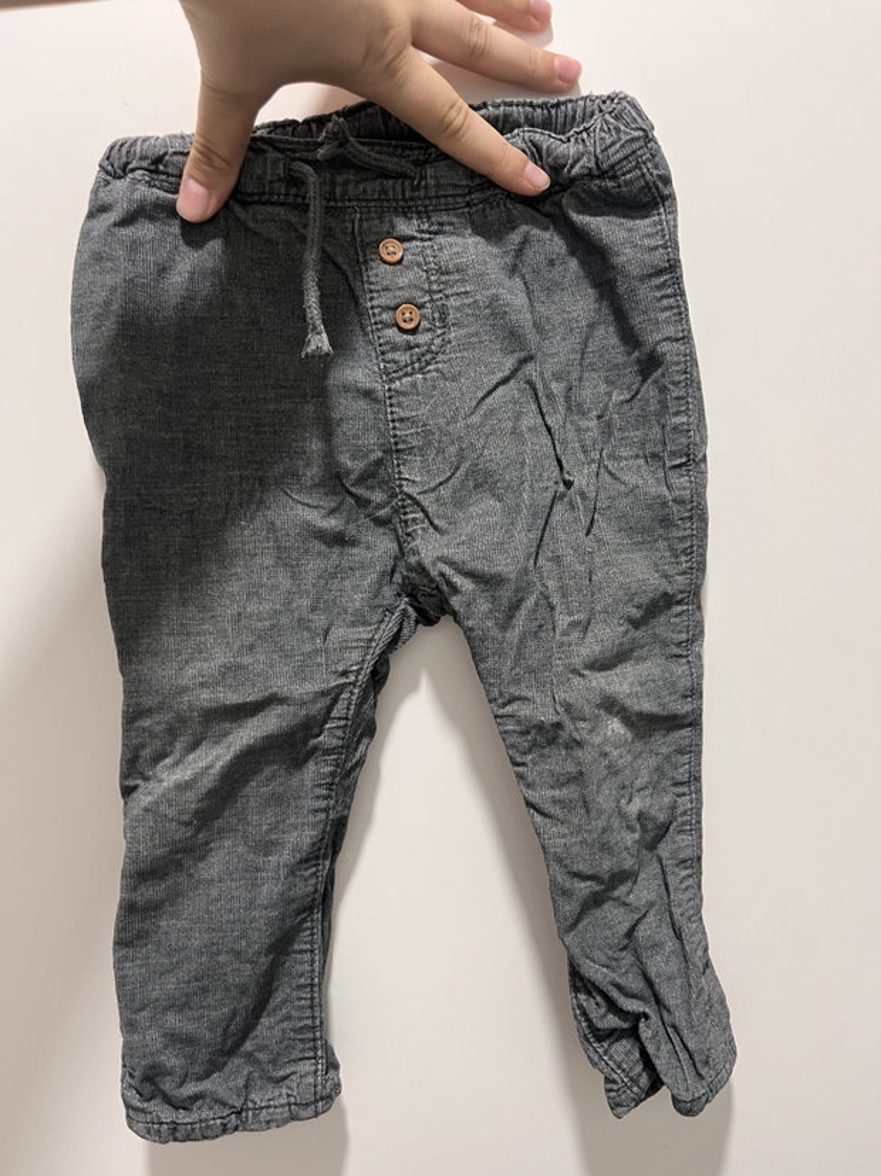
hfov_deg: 53.1
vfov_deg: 67.3
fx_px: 883
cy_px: 588
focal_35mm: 26
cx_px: 440
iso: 160
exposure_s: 1/50
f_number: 1.6
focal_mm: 5.1
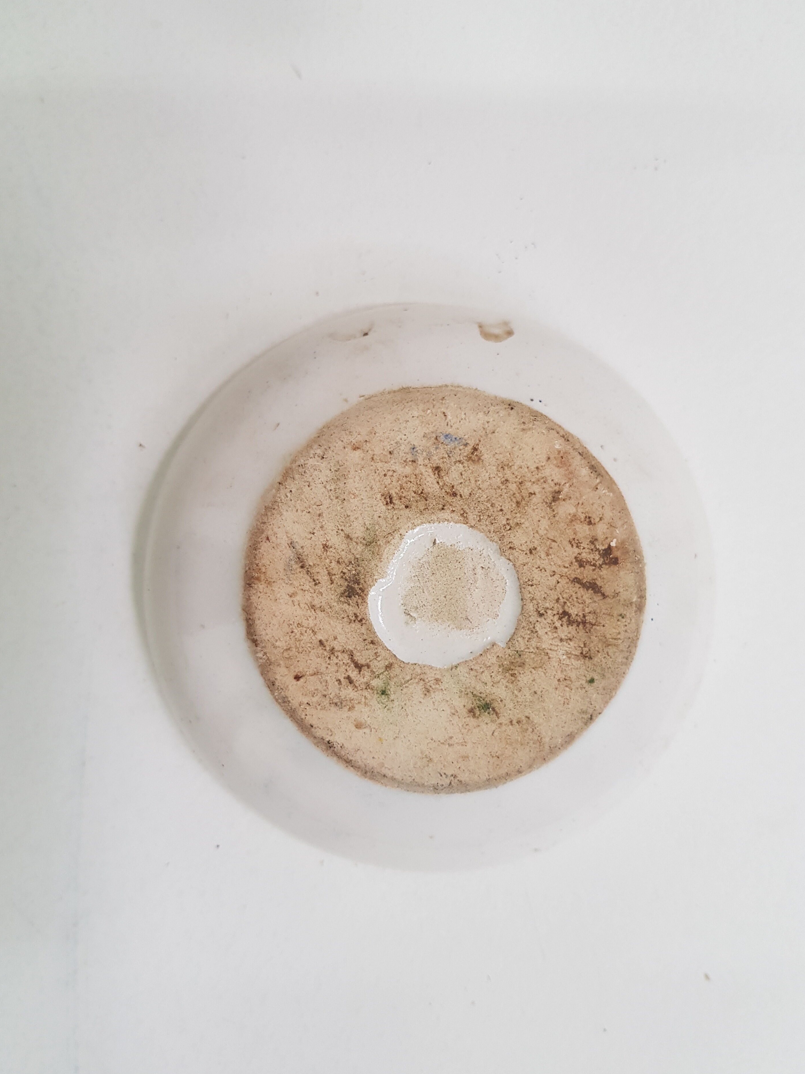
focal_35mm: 28
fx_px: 868
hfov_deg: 49.7
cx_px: 408
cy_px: 568
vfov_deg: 63.4
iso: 125
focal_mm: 4.2
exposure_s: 1/50
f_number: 1.7
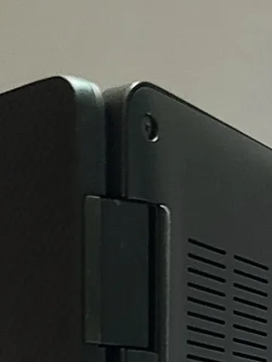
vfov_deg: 11.5
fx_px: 1581
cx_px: 136
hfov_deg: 9.8
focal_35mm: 151
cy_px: 763
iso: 80
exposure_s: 1/50
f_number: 1.8
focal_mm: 5.4
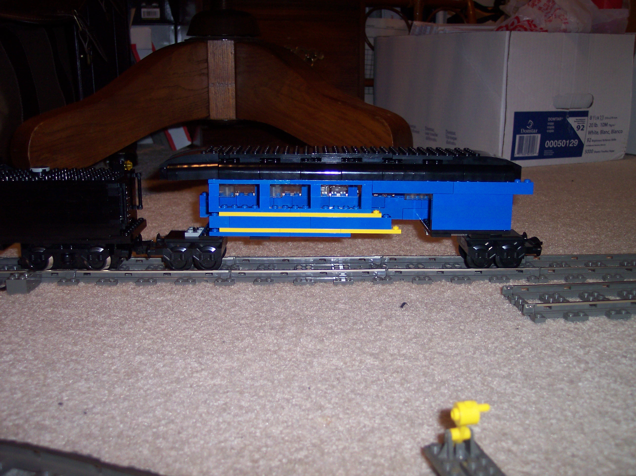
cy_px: 238
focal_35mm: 38
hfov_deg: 49.0
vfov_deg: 37.7
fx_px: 698
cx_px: 318
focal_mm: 8
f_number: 2.8
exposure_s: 1/30
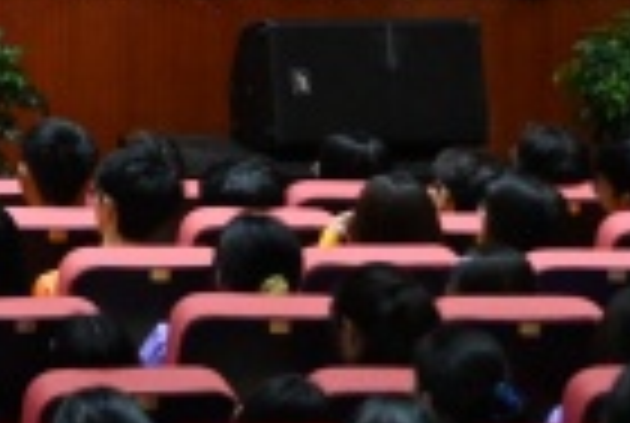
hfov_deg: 7.4
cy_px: -590
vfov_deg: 5.3
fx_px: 4402
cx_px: -1156
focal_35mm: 251
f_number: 5.3
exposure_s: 1/100
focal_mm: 44
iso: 4000
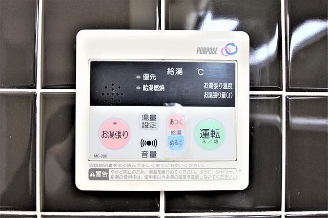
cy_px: 109
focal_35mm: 36
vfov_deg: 36.8
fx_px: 328
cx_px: 164
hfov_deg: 53.2
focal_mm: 24
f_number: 4.5
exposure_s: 1/40
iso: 250
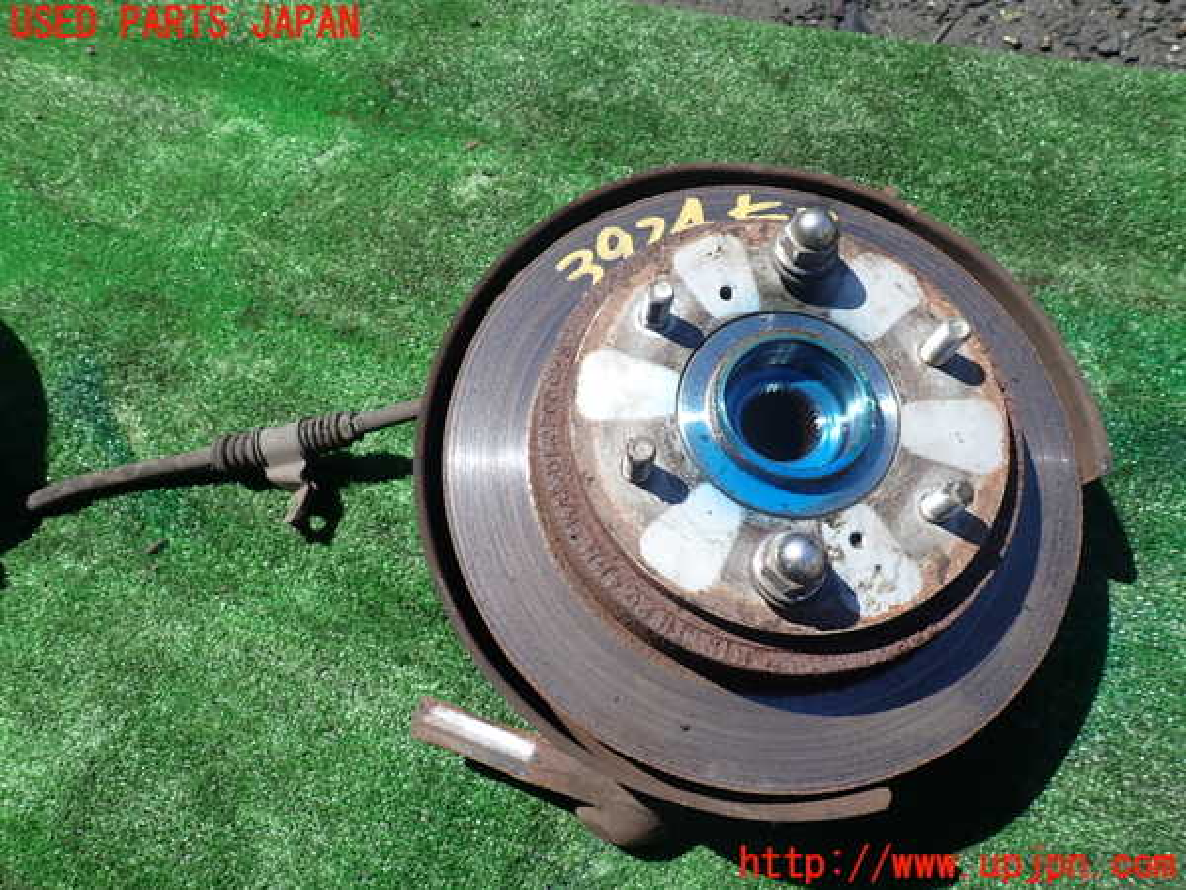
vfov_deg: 54.9
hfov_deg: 69.4
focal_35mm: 25
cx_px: 593
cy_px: 445
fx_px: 857
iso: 100
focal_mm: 4.5
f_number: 8
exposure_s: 1/160
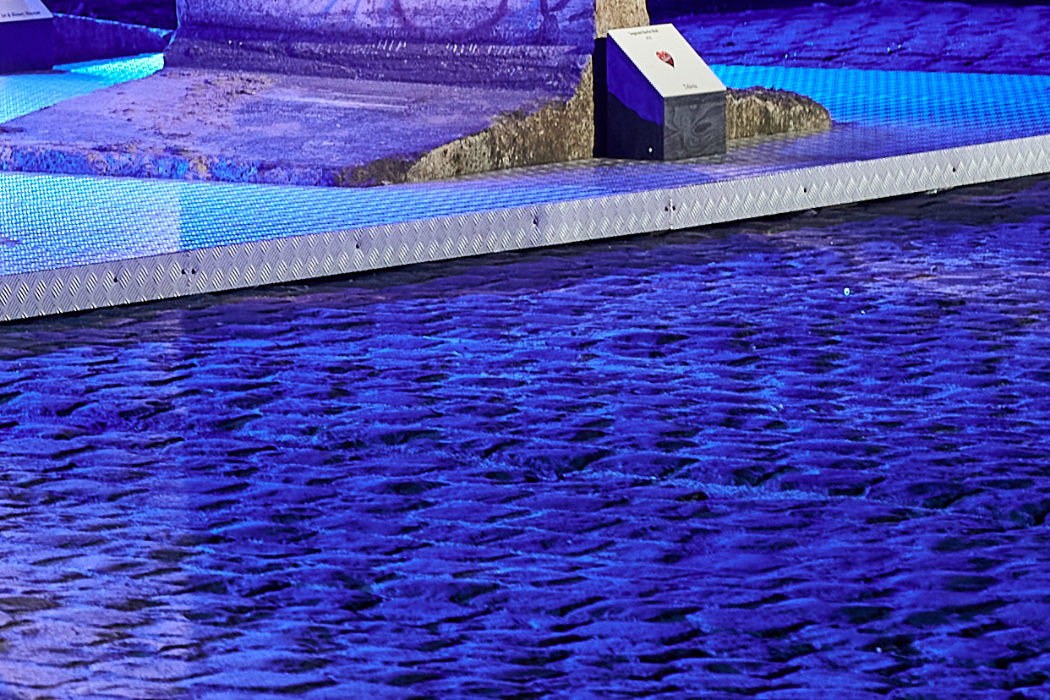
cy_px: -380
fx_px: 7058
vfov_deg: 5.6
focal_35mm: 242
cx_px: -954
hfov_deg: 8.2
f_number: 4
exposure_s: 1/50
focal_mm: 50
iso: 640
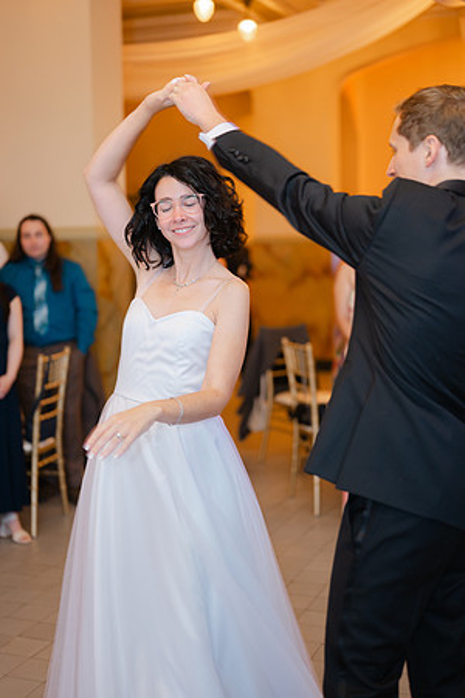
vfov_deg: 39.6
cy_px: 349
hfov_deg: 27.0
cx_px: 232
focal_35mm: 50
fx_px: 969
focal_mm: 50
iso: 320
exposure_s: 1/100
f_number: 1.8
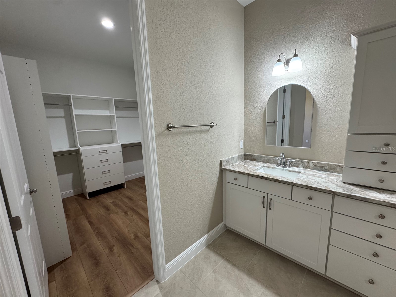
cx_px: 198
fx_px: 160
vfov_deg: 85.7
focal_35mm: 14
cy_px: 148
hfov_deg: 102.1
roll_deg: +2.2
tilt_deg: -9.2
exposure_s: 1/120
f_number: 2.2
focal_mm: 2.22
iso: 250
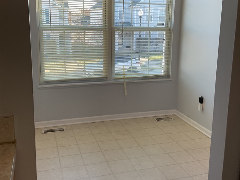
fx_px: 270
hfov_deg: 47.9
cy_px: 73
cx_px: 120
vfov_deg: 36.7
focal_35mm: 39
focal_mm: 3
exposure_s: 1/120
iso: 32
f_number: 1.8
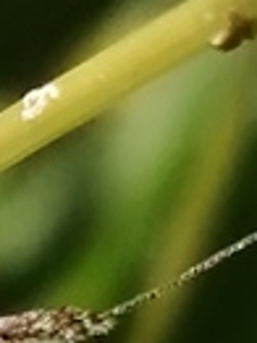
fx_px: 5047
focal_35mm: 509
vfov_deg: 3.9
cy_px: 372
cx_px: -244
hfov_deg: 2.9
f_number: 1.8
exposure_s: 1/1227
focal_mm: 3.46
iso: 50
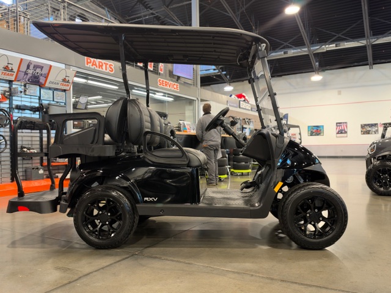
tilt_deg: +0.0
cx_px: 196
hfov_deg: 61.7
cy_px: 146
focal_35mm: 29
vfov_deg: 48.2
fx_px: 328
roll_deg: +0.9
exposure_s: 1/60
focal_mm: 6.93
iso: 200
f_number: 1.48
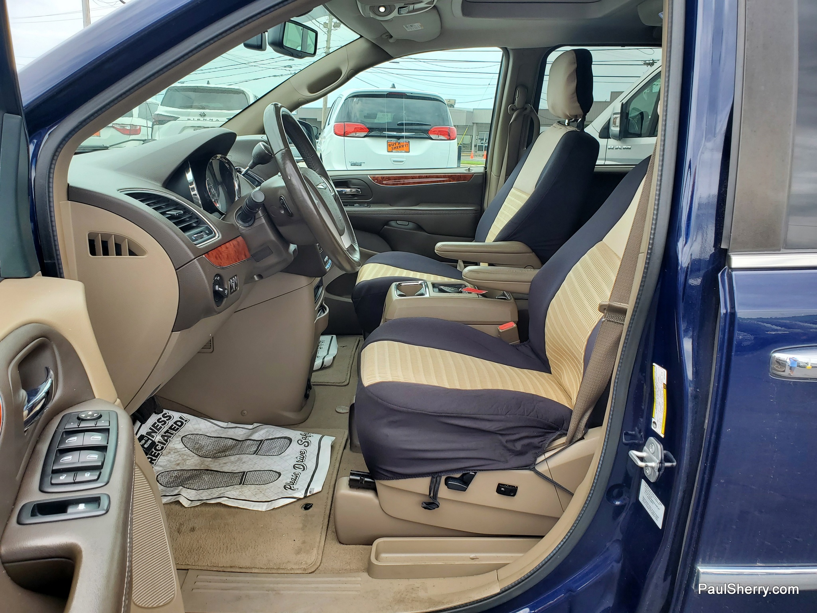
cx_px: 408
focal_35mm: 26
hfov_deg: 67.3
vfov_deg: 53.1
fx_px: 614
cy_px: 306
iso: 50
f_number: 2.4
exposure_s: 1/276
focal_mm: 4.3
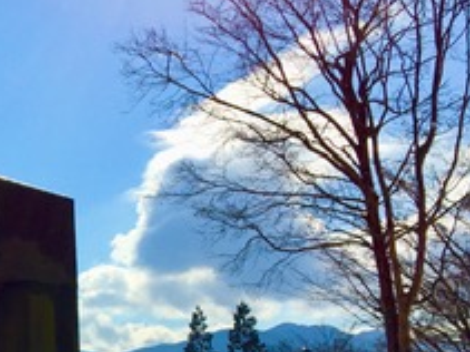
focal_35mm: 88
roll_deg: +0.2
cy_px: 336
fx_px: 1194
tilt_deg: +5.6
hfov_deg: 20.9
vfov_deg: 16.5
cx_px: -85
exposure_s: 1/5128
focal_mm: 4.15
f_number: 2.2
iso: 25
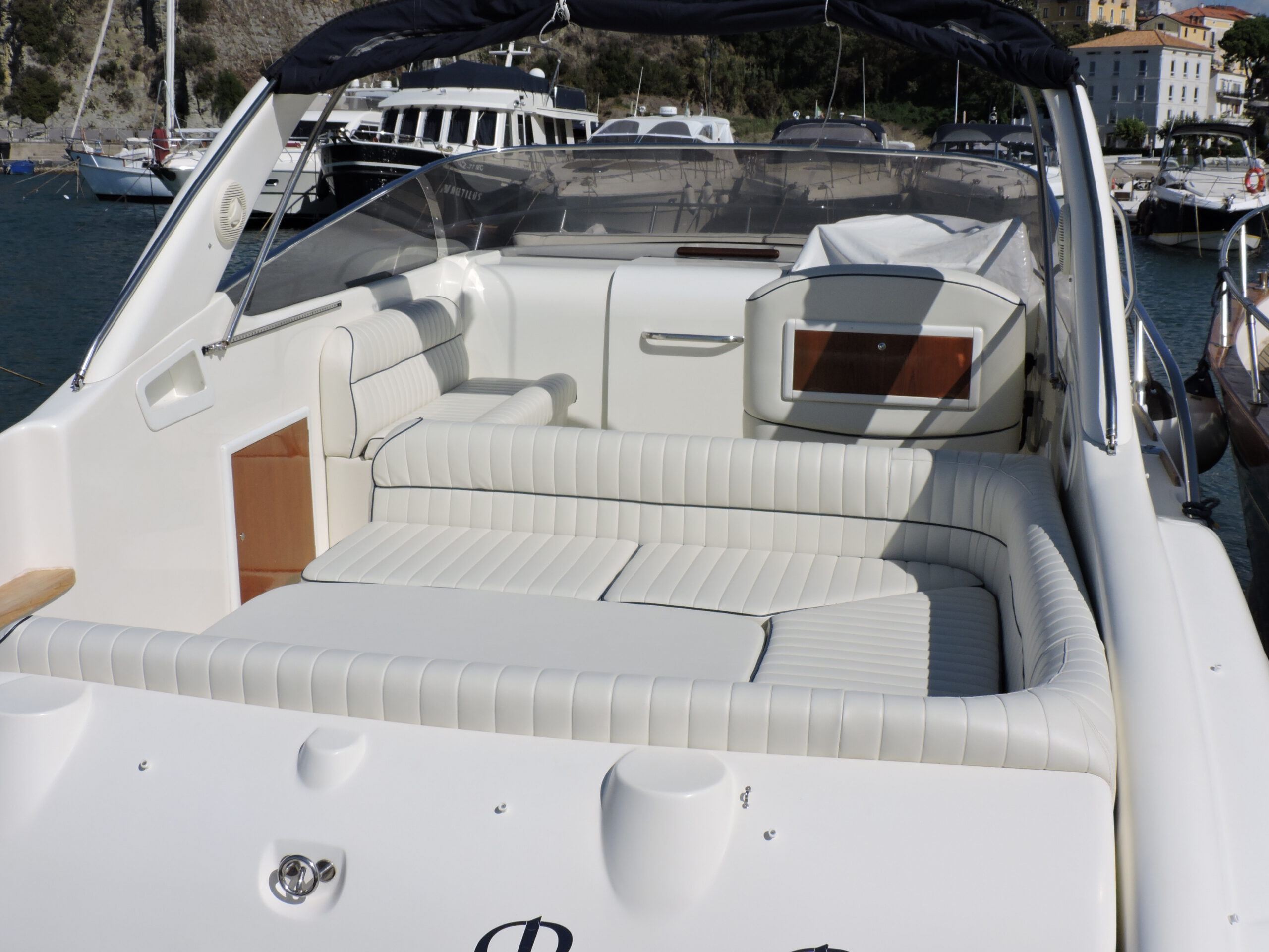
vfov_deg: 33.6
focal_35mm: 43
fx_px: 1576
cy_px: 476
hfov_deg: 43.9
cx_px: 634
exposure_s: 1/1250
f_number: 5.4
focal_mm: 7.7
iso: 100
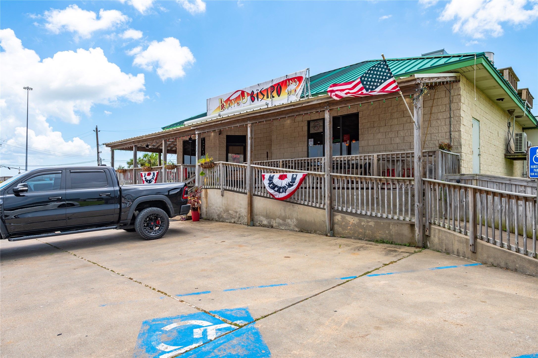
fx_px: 329
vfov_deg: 57.1
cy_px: 179
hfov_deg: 78.6
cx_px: 269
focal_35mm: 22
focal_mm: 22
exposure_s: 1/125
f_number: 11
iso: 125
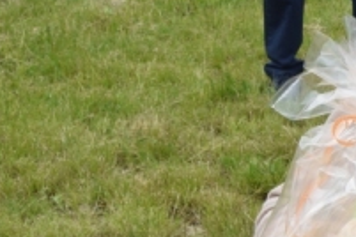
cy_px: 88
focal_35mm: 155
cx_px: 700
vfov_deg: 8.9
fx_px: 1533
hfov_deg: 11.9
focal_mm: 26
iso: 800
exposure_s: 1/640
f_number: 13
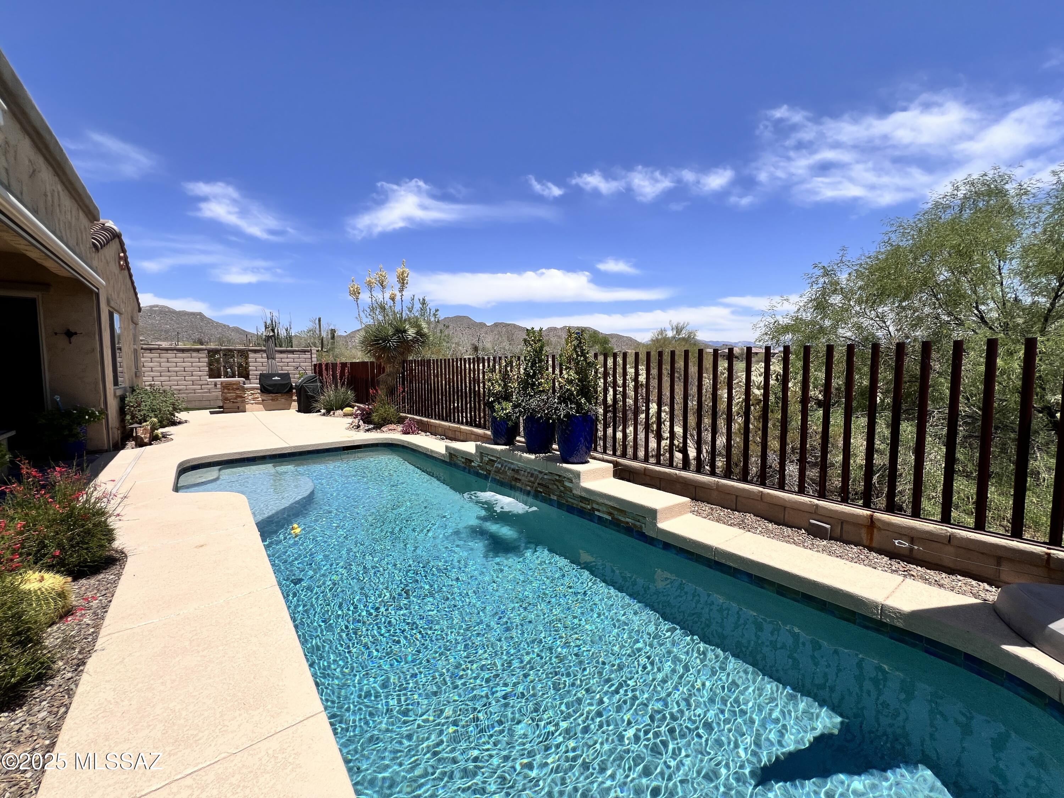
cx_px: 532
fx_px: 400
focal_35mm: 13
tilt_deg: -4.2
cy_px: 399
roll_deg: +0.1
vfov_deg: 89.9
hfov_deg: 106.2
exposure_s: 1/2016
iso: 32
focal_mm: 1.57
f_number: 1.8
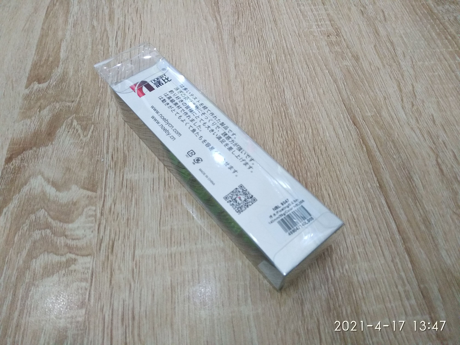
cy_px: 172
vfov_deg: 53.1
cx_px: 230
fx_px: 346
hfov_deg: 67.3
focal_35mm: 26
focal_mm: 3.81
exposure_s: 1/25
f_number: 2.2
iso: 640
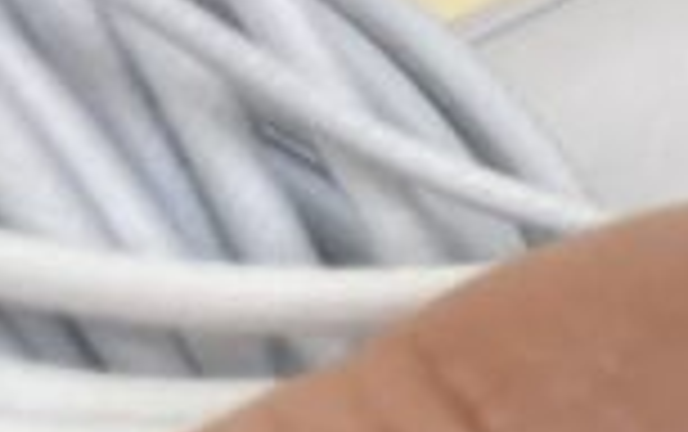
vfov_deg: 6.6
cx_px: 1929
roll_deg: +0.9
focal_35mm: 198
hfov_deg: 9.0
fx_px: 3717
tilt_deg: -44.3
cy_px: 338
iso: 64
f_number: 1.8
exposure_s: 1/100
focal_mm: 3.99
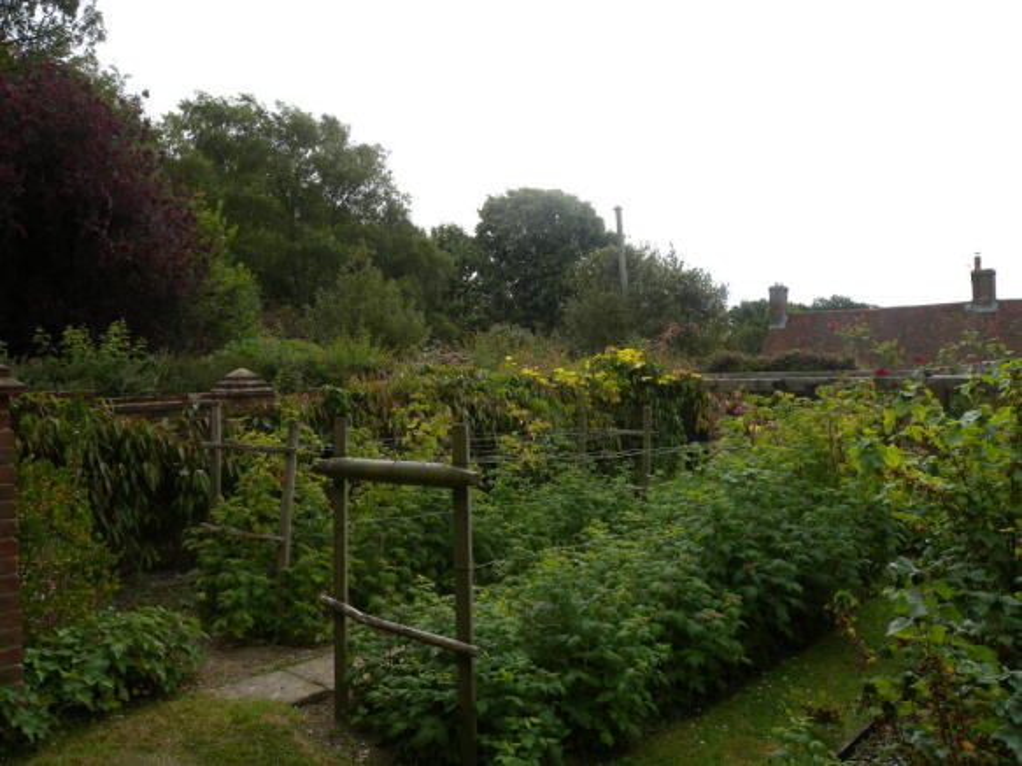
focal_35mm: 28
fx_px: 826
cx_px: 511
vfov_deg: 49.7
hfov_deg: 63.5
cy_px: 383
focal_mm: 6
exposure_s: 1/242
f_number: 5.1
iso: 64
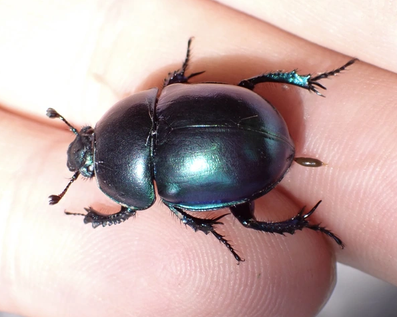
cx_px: 193
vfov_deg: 14.7
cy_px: 159
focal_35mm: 105
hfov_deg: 18.3
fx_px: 1234
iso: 250
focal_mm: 18
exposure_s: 1/400
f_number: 4.9
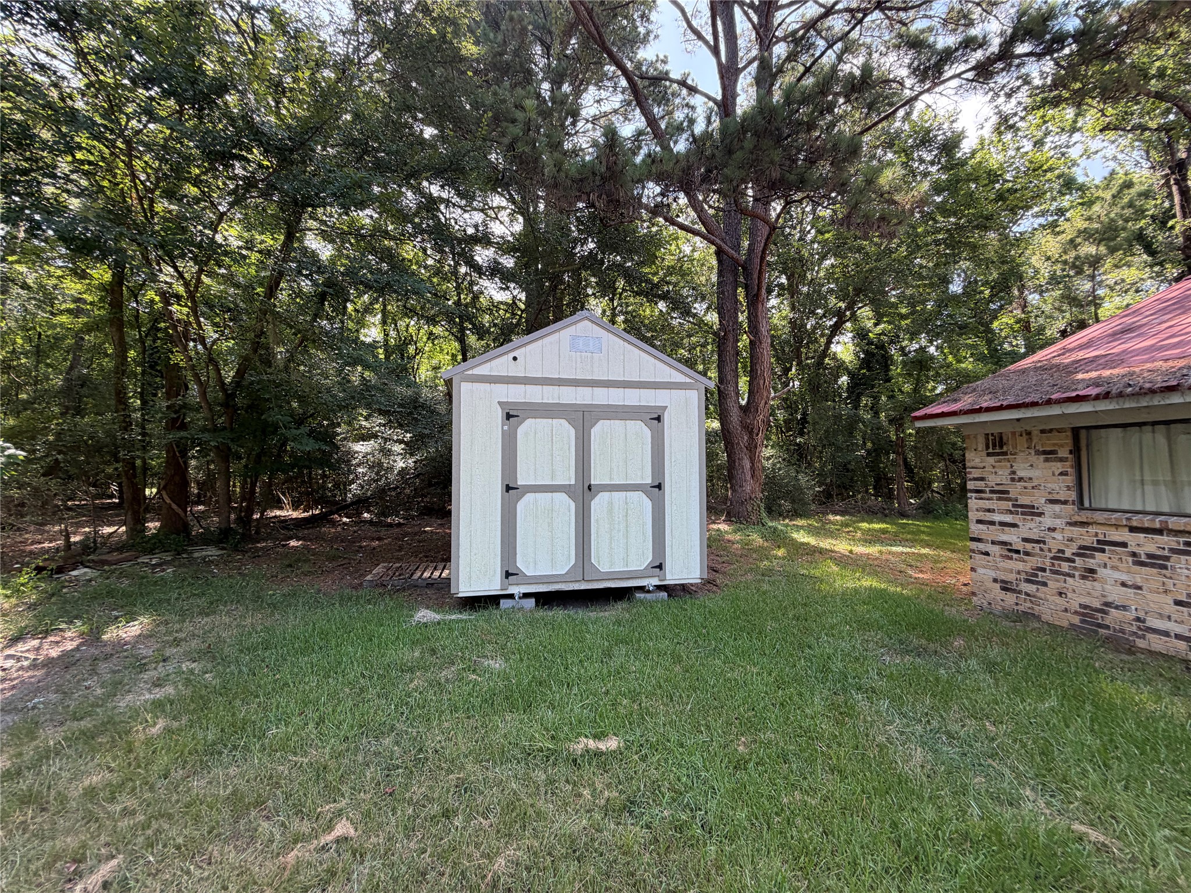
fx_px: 482
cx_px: 596
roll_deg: +0.8
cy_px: 446
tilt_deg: +2.6
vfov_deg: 85.7
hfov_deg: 102.1
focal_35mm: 14
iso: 50
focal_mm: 2.22
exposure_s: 1/125
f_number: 2.2
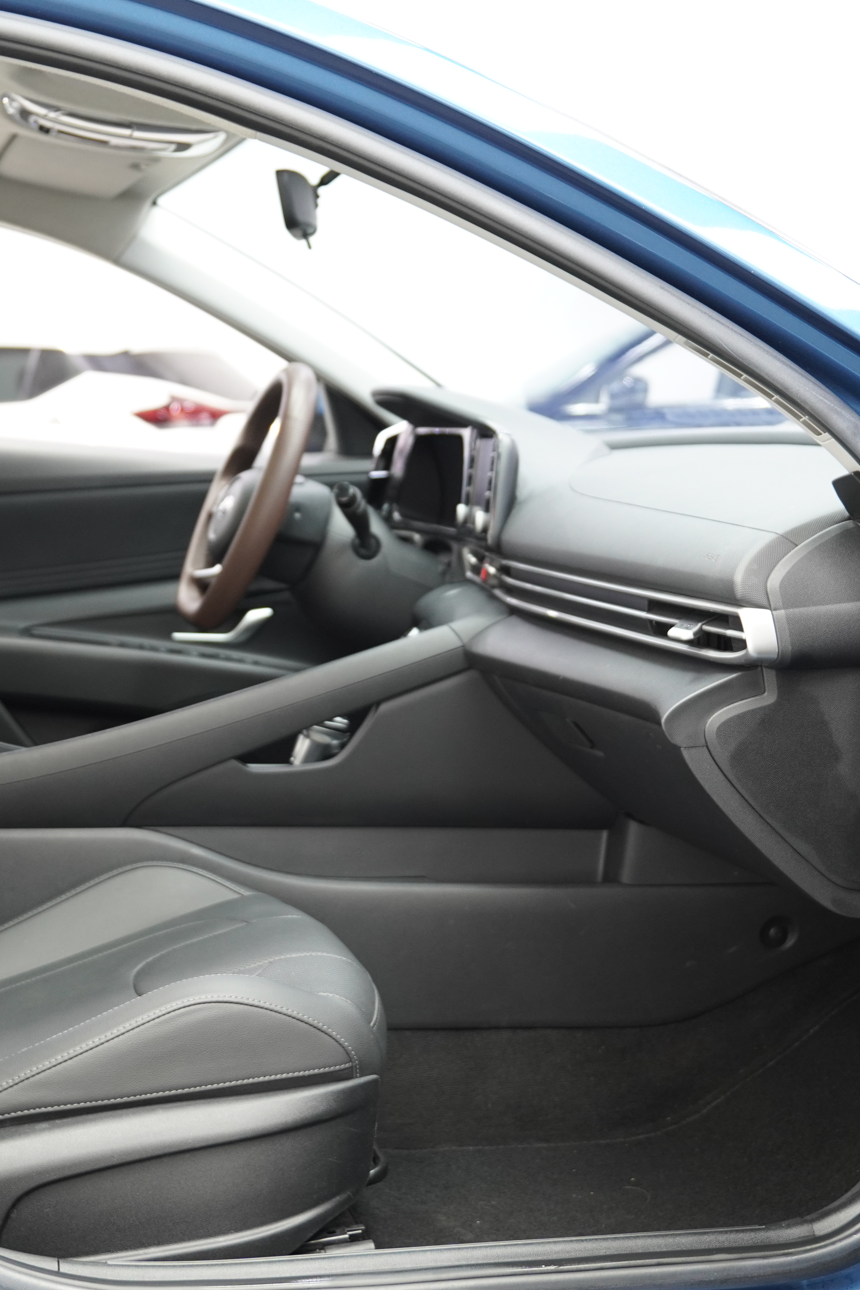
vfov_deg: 36.2
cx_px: 351
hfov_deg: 24.6
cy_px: 639
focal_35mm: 55
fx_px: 1971
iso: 640
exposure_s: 1/40
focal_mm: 24
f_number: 2.8
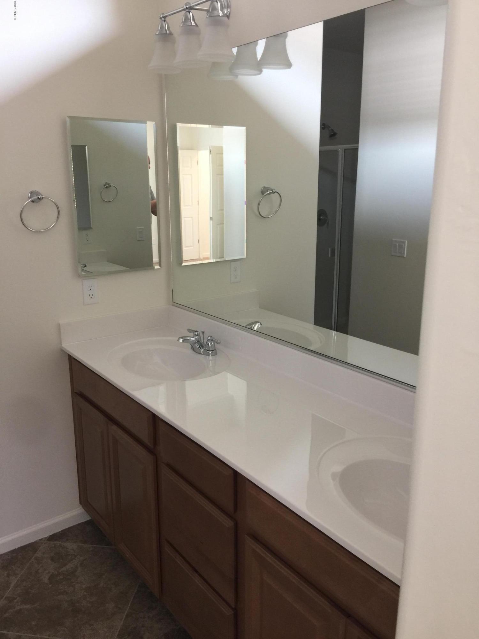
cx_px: 240
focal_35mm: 29
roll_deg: +1.5
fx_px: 535
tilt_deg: -15.0
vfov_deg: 61.7
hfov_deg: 48.2
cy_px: 320
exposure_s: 1/15
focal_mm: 4.15
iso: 32
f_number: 2.2
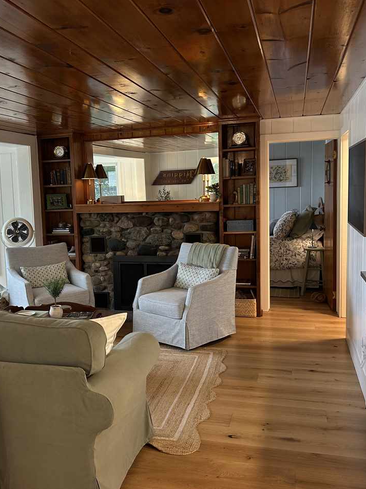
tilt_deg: -5.9
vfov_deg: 52.6
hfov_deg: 40.4
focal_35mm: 35
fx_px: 494
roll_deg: +2.2
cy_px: 245
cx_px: 133
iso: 100
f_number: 1.5
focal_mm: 5.7
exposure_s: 1/60
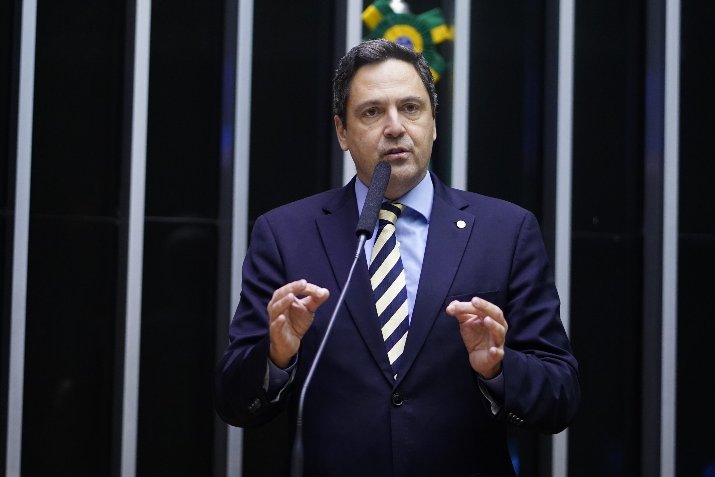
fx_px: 2522
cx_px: 358
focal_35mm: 127
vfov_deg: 10.8
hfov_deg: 16.1
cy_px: 238
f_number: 1.8
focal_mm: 85
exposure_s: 1/400
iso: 3200
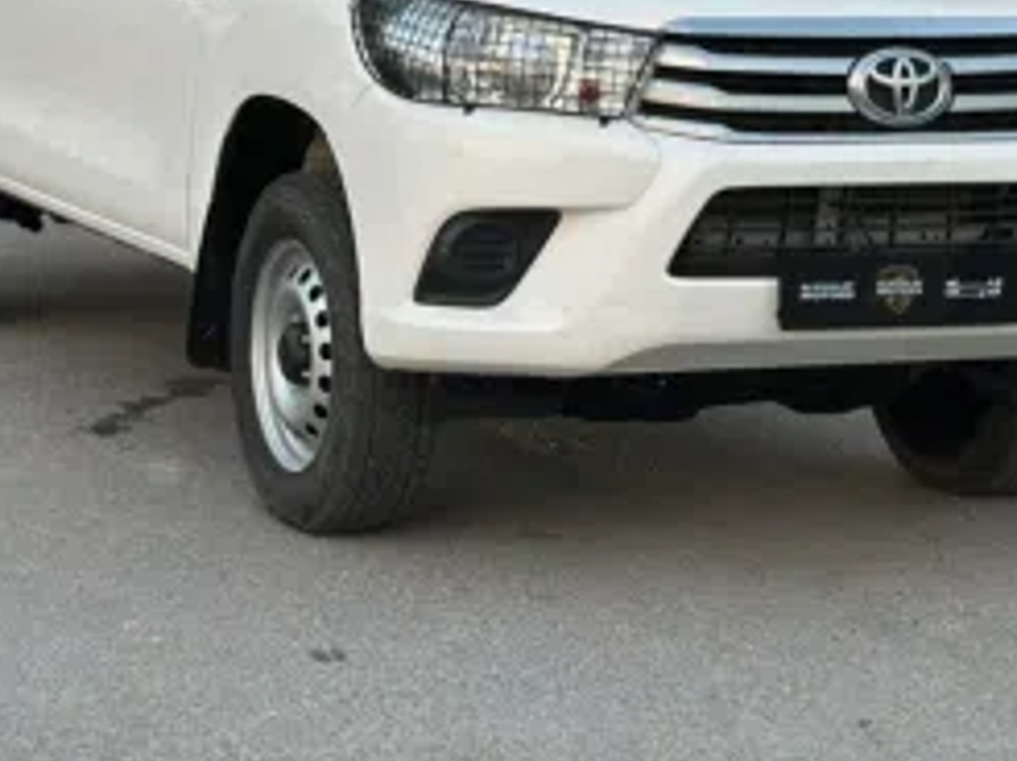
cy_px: -91
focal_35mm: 125
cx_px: 347
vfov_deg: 11.6
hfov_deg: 15.8
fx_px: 3669
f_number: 1.78
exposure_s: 1/133
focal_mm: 6.86
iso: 64
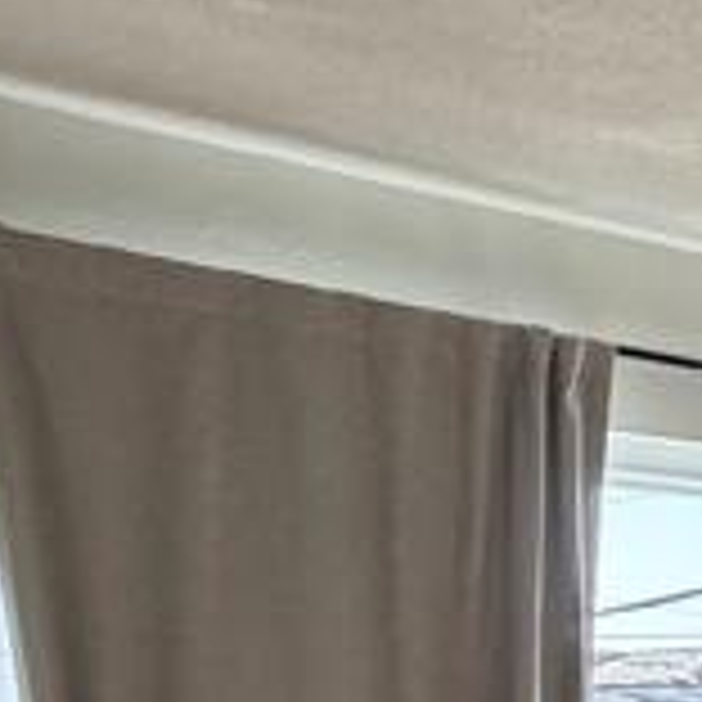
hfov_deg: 12.4
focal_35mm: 81
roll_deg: +0.0
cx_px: 1962
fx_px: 1858
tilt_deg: -2.4
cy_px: 828
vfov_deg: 20.1
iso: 125
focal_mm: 2.22
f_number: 2.2
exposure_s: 1/121
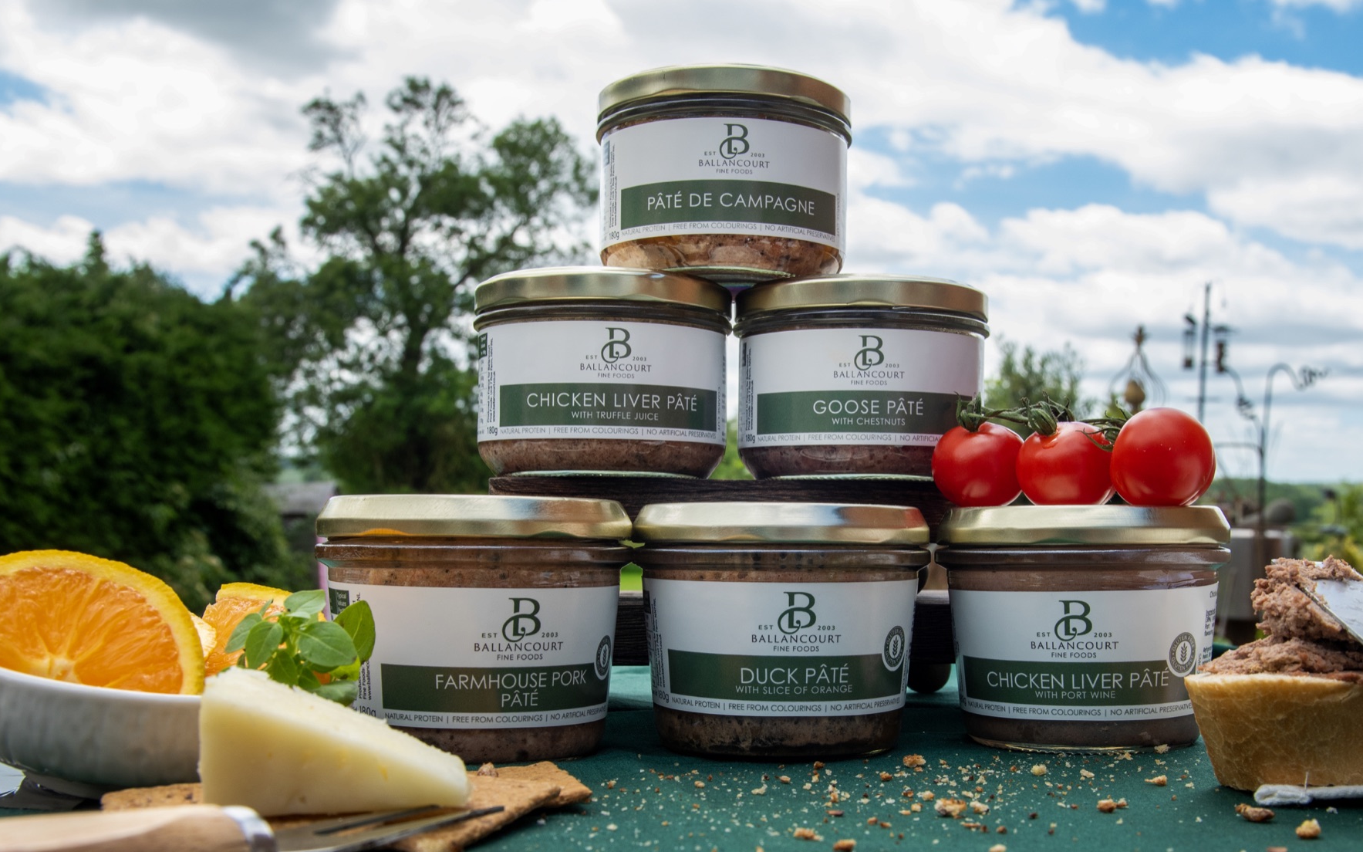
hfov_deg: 68.4
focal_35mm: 27
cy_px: 426
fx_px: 1003
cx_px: 675
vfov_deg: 46.0
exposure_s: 1/125
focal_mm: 26
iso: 200
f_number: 9
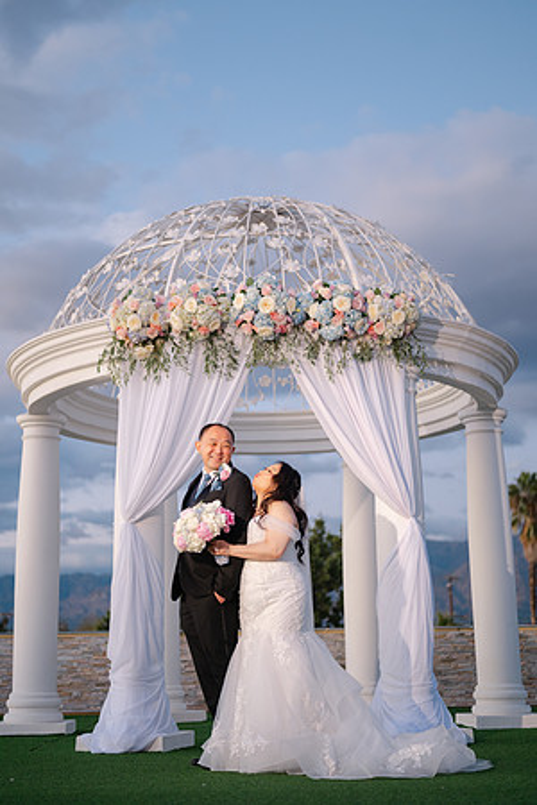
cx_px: 268
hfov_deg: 27.0
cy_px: 402
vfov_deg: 39.6
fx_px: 1119
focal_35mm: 50
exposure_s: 1/80
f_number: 1.8
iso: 400
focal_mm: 50
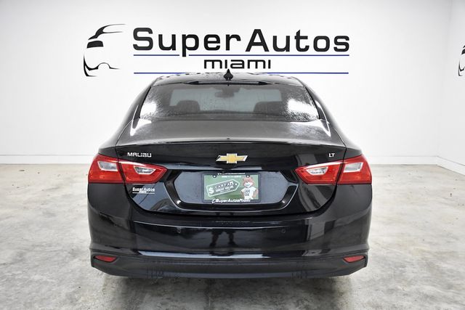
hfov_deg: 53.1
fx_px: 465
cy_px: 155
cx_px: 232
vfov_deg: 36.9
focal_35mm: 36
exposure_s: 1/320
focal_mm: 24
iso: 2500
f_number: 4.5
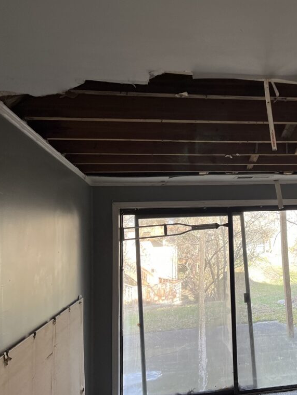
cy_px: 199
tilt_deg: +5.7
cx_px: 236
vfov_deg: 52.6
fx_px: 400
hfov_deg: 39.2
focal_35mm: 35
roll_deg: +0.6
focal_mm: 5.1
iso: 80
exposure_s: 1/121
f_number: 1.6
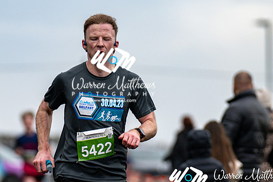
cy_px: 74
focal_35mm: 442
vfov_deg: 3.1
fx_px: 3349
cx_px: 113
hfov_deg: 4.7
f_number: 2.8
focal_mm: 220
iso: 250
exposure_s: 1/1600
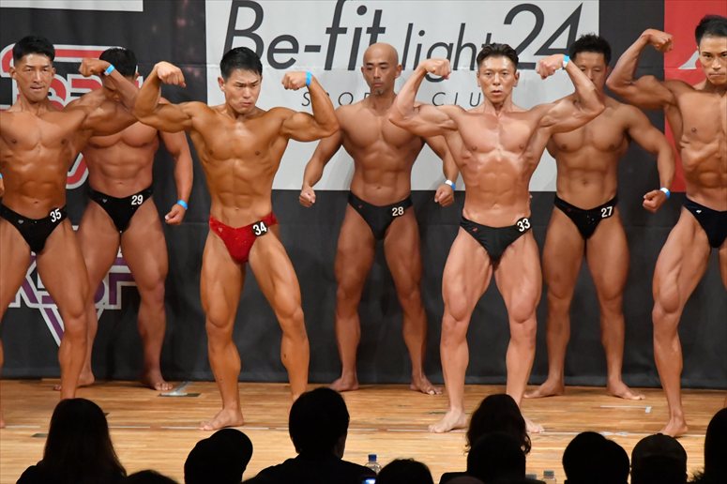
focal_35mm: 270
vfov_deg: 5.1
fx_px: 5450
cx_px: 364
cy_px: 242
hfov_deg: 7.6
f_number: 5.6
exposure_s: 1/400
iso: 10000
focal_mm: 180
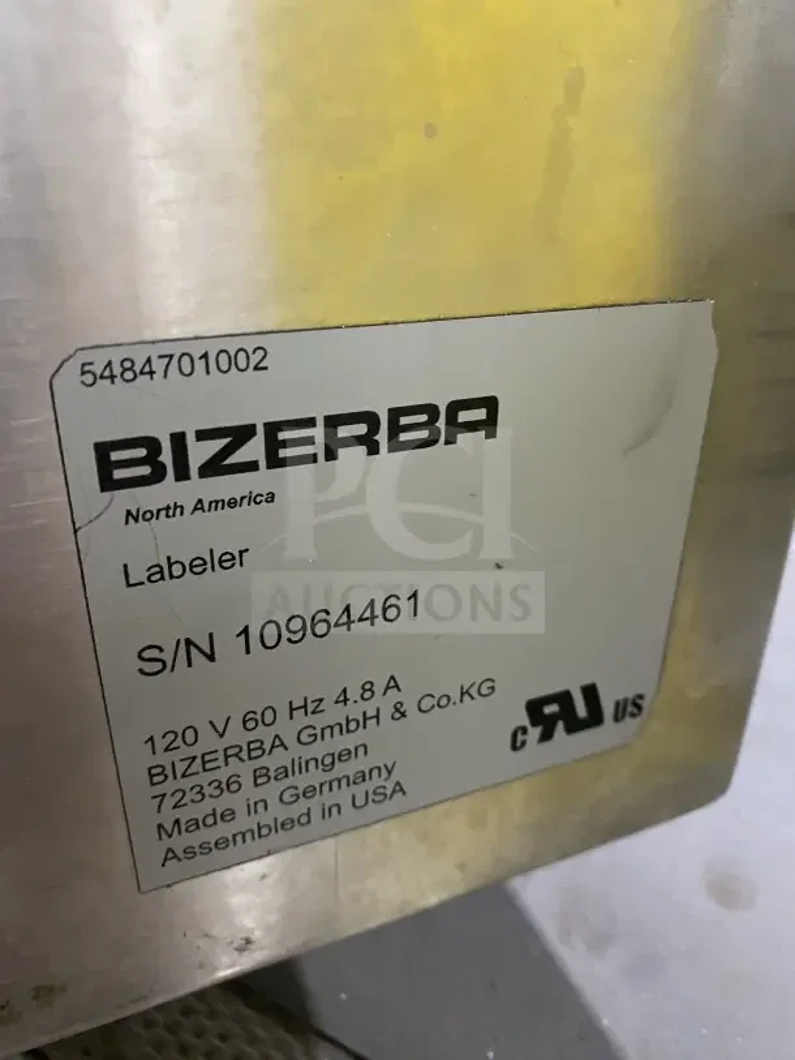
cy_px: 530
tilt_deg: -24.8
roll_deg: -0.2
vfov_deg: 69.4
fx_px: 765
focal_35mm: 25
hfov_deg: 54.9
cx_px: 398
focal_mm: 4.25
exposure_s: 1/45
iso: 500
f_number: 1.8
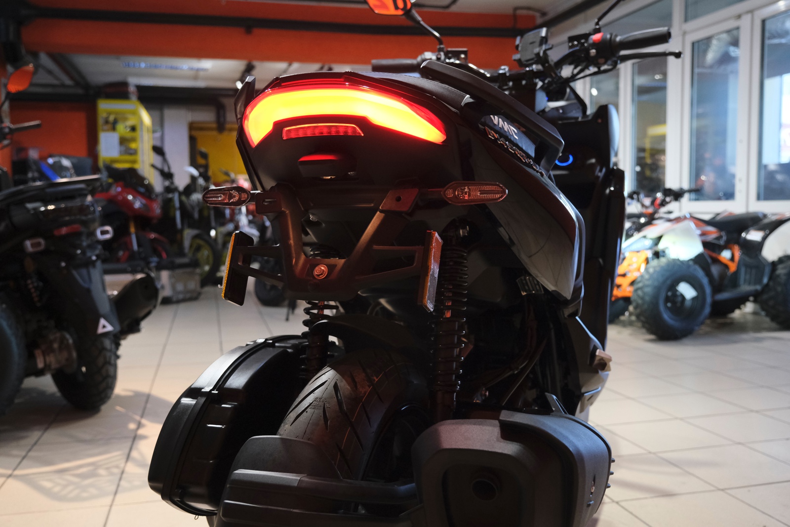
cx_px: 395
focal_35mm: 32
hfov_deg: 58.7
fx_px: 702
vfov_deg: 41.1
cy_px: 264
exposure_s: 1/160
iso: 2500
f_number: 4
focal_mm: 21.2
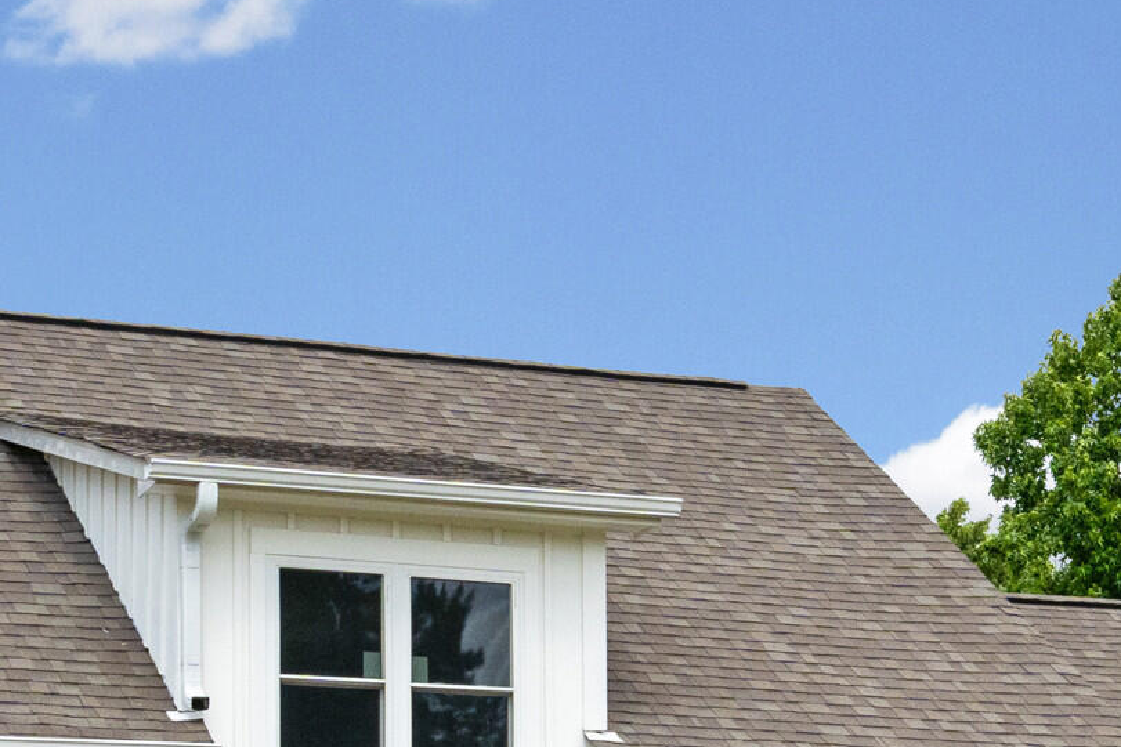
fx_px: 3675
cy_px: 960
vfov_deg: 11.3
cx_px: 777
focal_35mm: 118
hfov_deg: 17.3
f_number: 9
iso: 800
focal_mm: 33
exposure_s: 1/3200
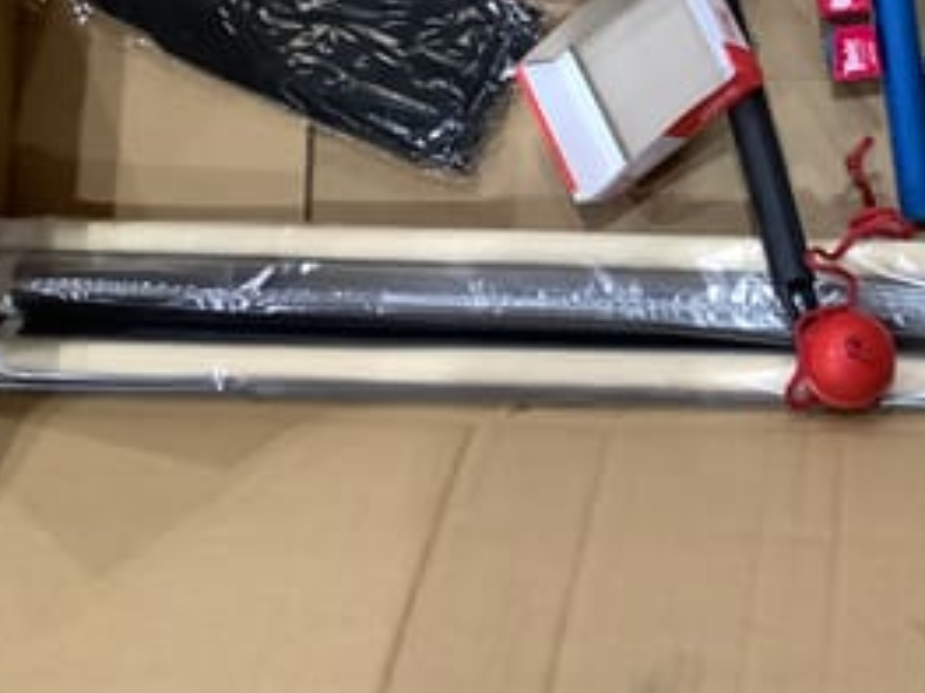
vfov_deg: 24.1
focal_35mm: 59
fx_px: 1576
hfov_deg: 31.3
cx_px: 827
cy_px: 65
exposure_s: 1/50
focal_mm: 3.3
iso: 200
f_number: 2.4
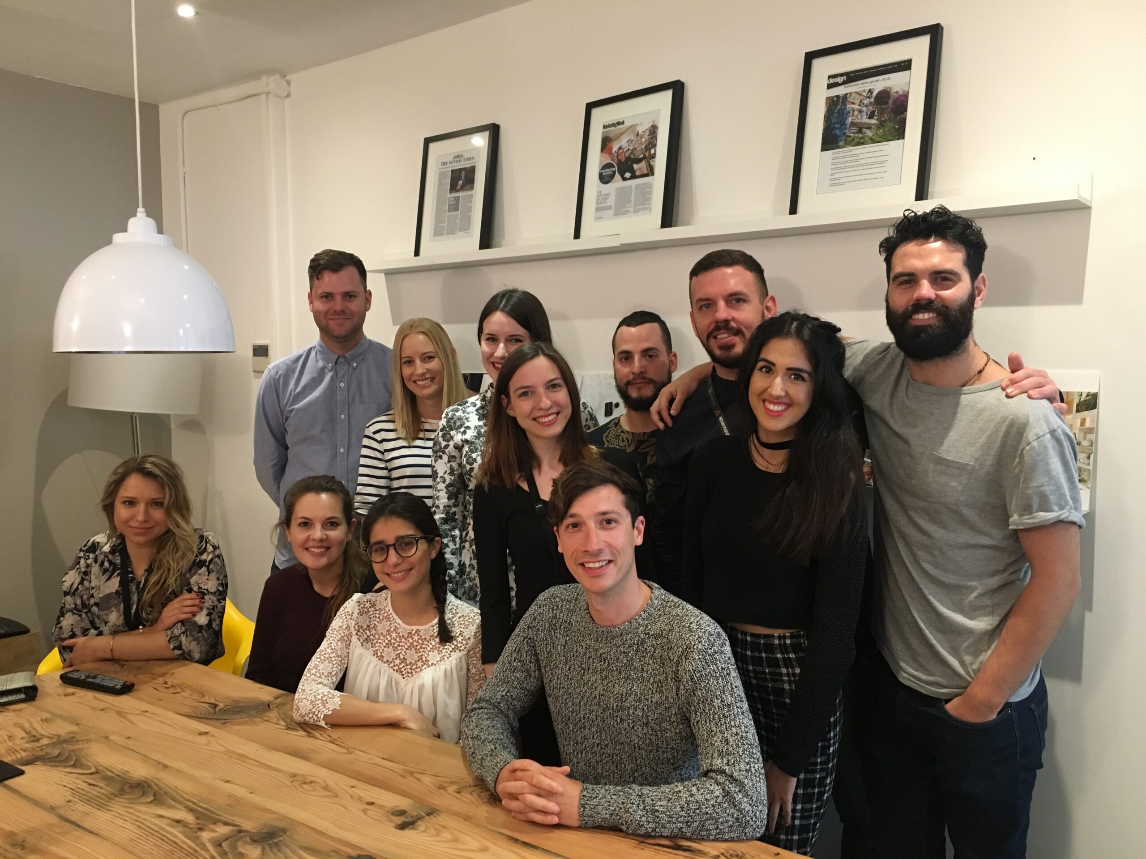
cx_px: 573
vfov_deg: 48.2
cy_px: 430
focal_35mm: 29
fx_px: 960
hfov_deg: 61.7
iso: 200
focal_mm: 4.15
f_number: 2.2
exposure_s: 1/33
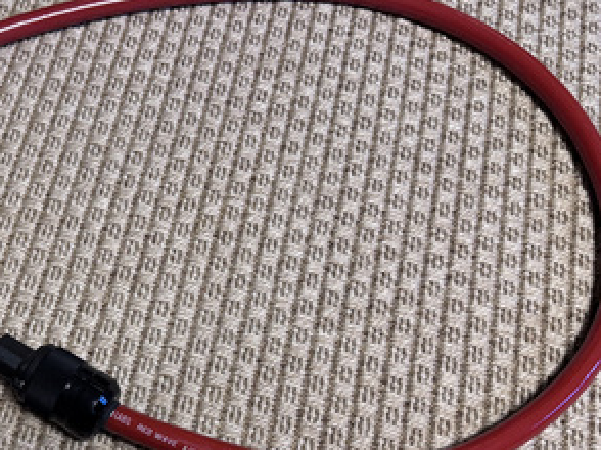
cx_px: 133
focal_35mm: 49
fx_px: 850
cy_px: 344
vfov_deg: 29.1
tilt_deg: -64.4
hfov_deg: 37.7
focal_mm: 6.76
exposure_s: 1/50
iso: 500
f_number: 1.78
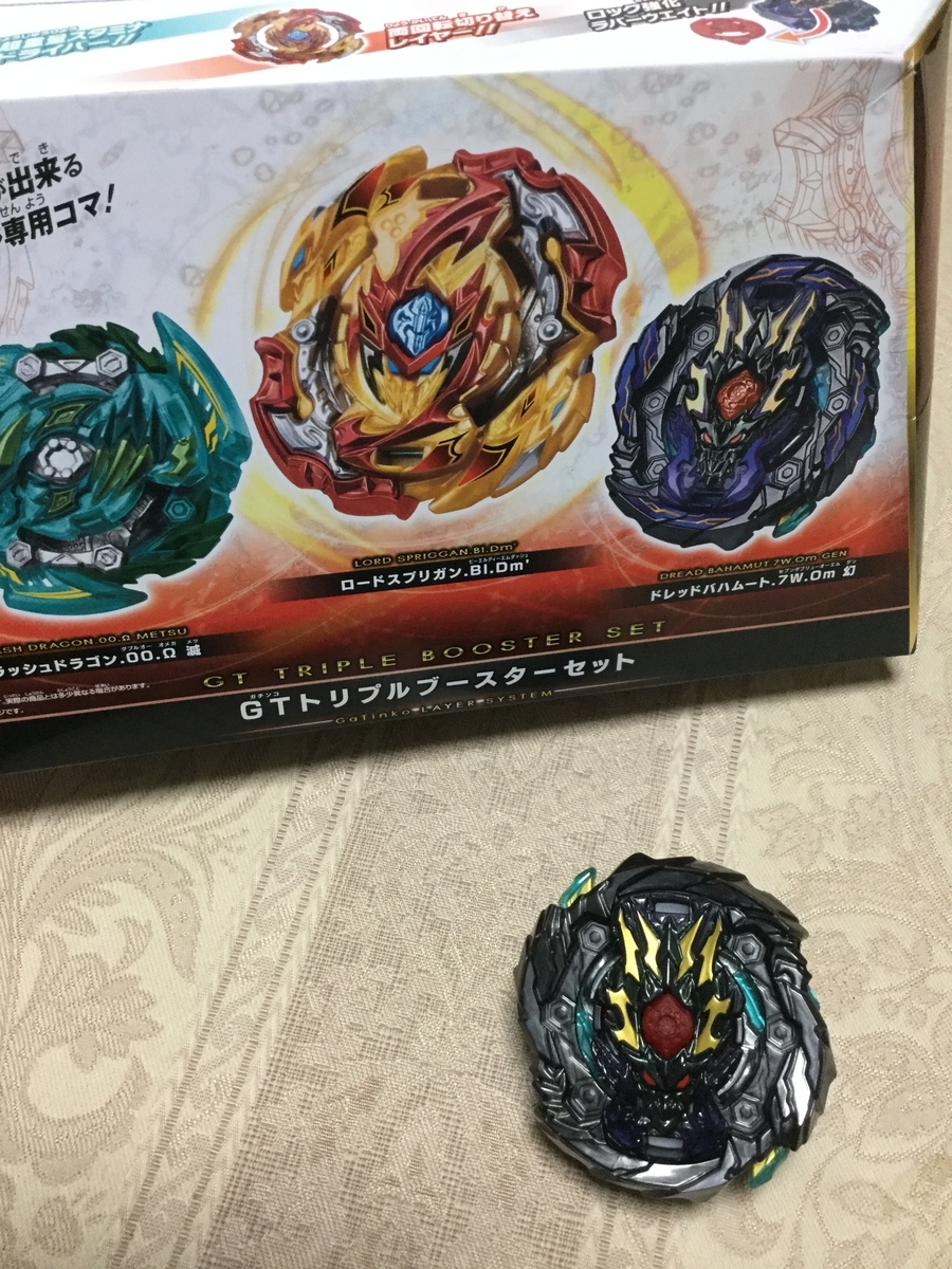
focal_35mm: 31
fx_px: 1137
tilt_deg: -55.8
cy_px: 634
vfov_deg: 58.4
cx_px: 476
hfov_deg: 45.4
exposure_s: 1/30
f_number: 2.4
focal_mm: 3.3
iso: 200
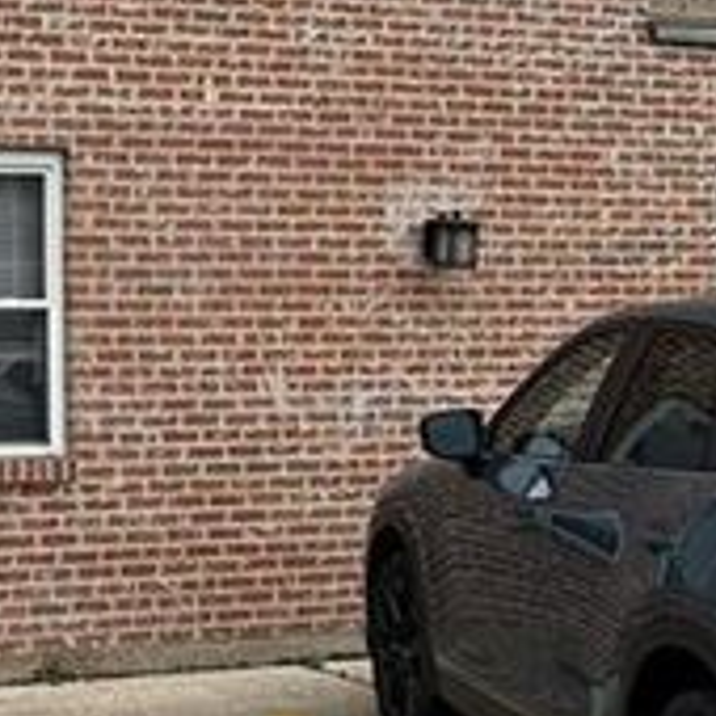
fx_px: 2106
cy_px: 280
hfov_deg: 17.9
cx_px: -248
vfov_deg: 19.3
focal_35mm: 90
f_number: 1.5
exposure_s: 1/2123
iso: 50
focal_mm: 5.7
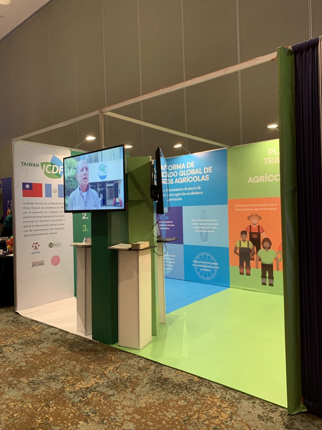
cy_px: 215
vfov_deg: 67.3
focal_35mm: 26
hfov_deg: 53.1
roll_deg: +2.1
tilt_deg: -0.1
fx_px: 322
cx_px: 161
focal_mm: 4.25
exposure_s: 1/60
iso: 160
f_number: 1.8
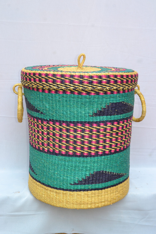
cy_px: 117
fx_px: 312
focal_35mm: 48
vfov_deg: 41.1
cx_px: 78
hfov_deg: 28.1
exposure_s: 1/60
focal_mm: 32
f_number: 5.6
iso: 160
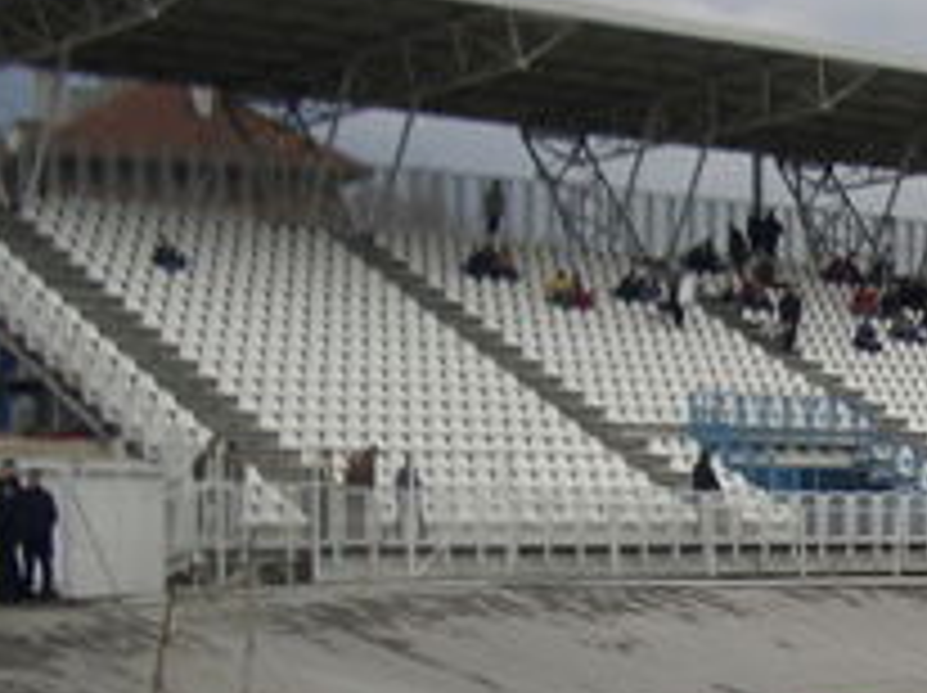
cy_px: 652
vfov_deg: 14.3
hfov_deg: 18.0
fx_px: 2728
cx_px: 1220
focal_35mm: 102
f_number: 2.6
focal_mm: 5.8
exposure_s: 1/320
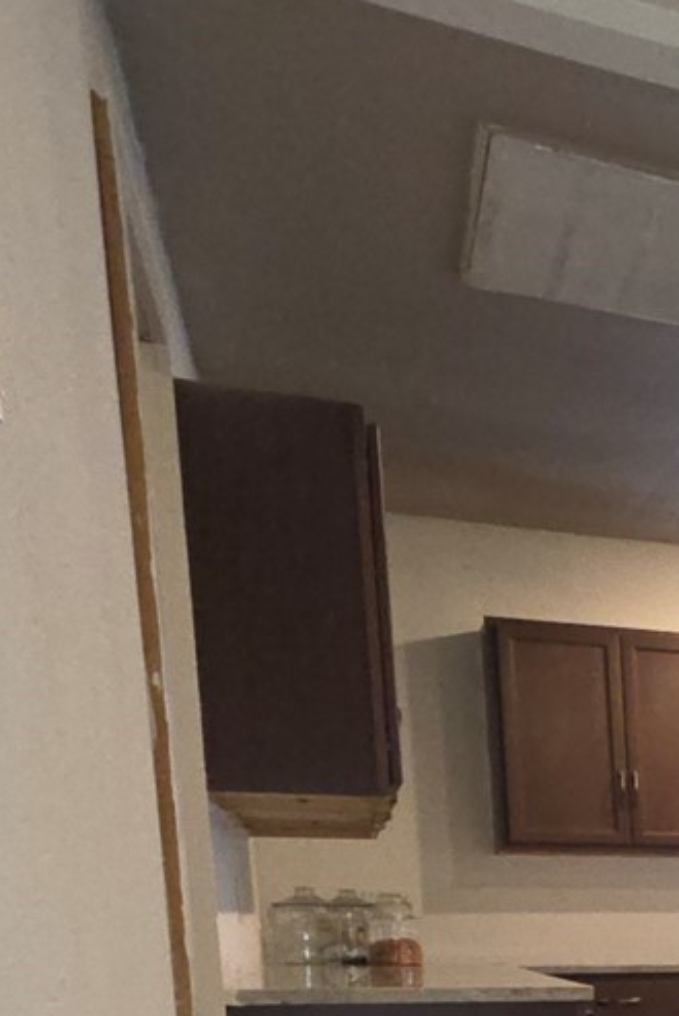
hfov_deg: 15.2
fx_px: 1582
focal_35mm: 56
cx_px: 1595
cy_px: 1030
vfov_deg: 32.6
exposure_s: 1/60
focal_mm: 2.2
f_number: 1.9
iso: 250
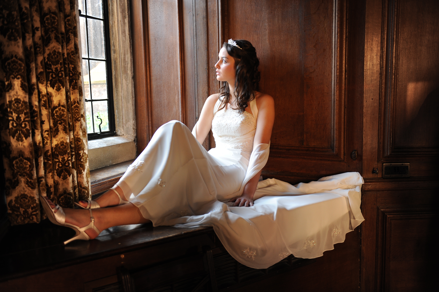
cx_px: 220
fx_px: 427
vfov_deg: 37.8
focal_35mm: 35
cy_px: 146
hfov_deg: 54.5
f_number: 2.8
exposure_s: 1/50
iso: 800
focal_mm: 35
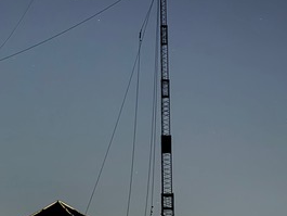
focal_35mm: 116
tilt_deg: +9.5
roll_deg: -1.2
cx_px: 35
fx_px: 962
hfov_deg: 16.8
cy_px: 99
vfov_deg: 12.8
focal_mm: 6.76
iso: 1250
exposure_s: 1/2
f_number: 1.78
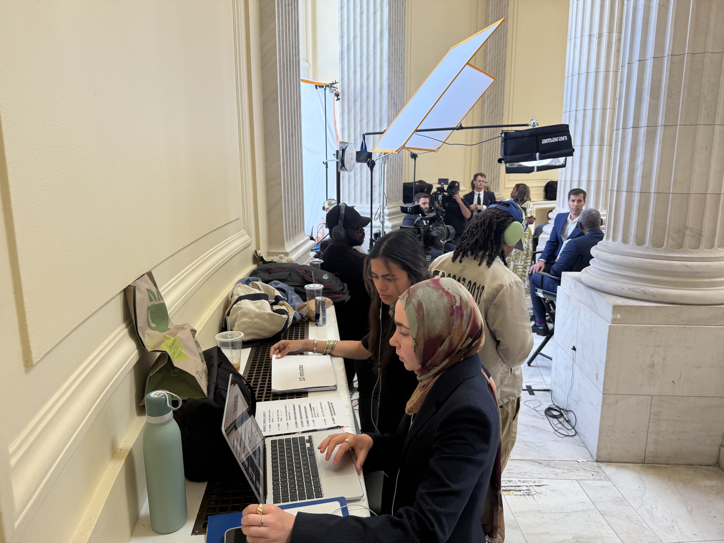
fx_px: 502
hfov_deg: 71.6
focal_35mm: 24
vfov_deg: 56.8
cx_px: 362
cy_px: 272
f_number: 1.78
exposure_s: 1/157
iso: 125
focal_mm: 6.76
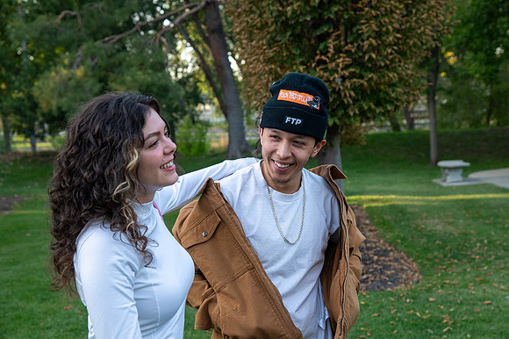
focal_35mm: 69
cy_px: 170
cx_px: 254
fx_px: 978
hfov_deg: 29.2
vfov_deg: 19.7
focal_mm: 66
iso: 1250
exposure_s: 1/320
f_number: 6.3
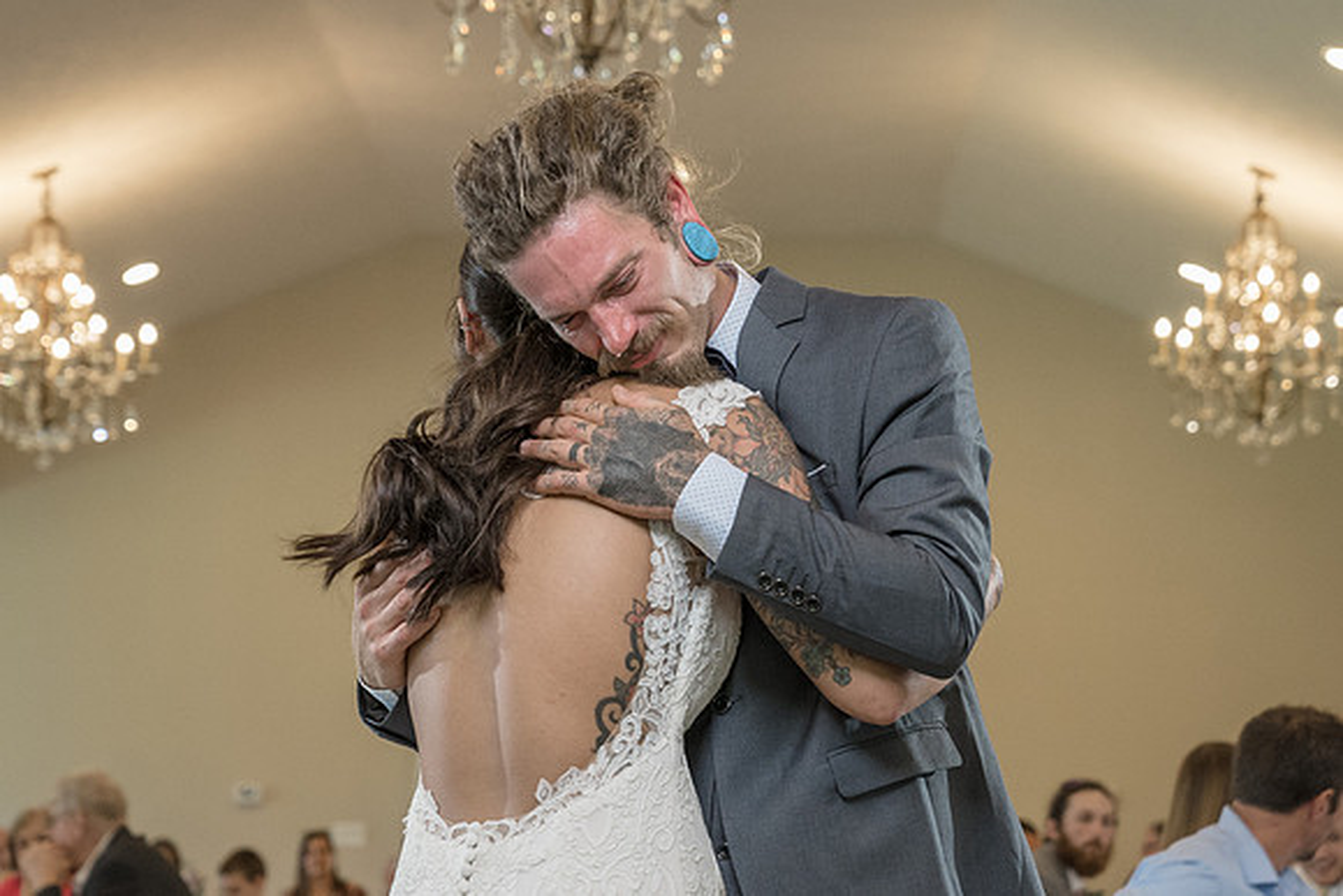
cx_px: 703
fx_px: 3920
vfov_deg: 13.0
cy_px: 441
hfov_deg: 19.4
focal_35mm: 105
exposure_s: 1/250
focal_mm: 59
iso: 2000
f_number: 4
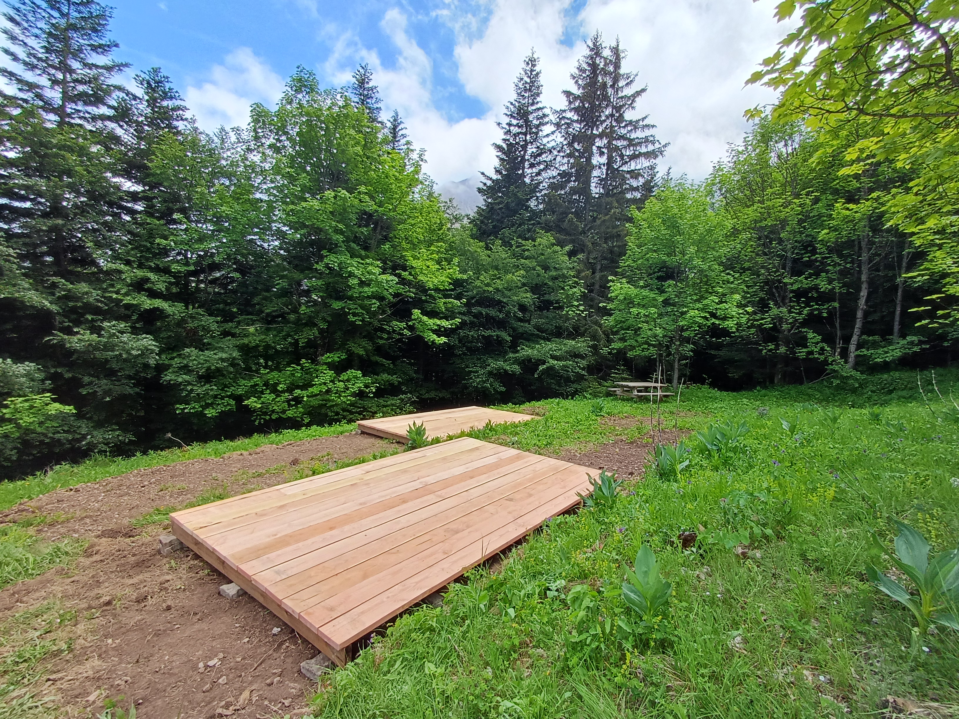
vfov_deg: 78.1
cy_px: 360
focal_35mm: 16
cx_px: 480
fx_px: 443
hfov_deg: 94.5
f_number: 2.2
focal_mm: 1.64
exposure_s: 1/705
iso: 40
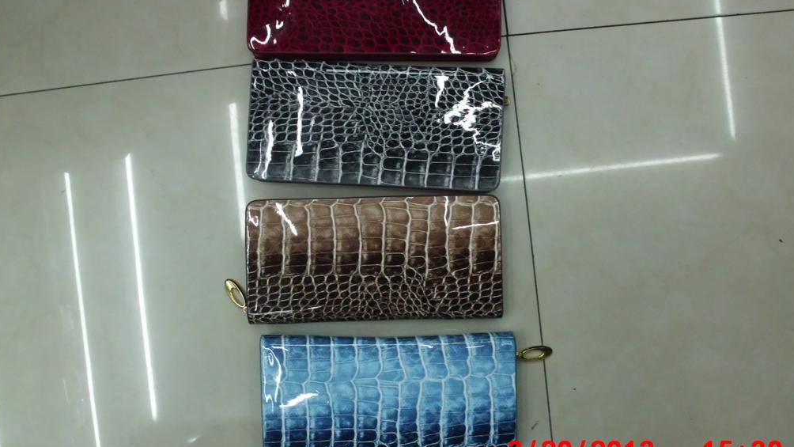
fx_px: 842
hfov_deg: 50.5
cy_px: 222
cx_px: 399
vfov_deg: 29.7
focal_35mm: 40
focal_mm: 6.3
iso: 400
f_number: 2.9
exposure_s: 1/60
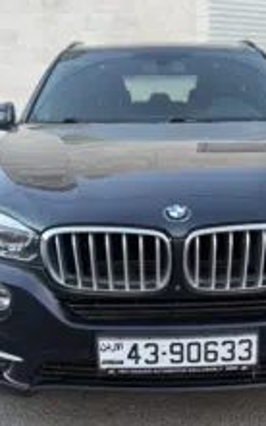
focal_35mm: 46
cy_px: 260
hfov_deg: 27.9
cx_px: 162
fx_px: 534
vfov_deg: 43.2
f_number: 1.78
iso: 64
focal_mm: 6.76
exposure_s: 1/121
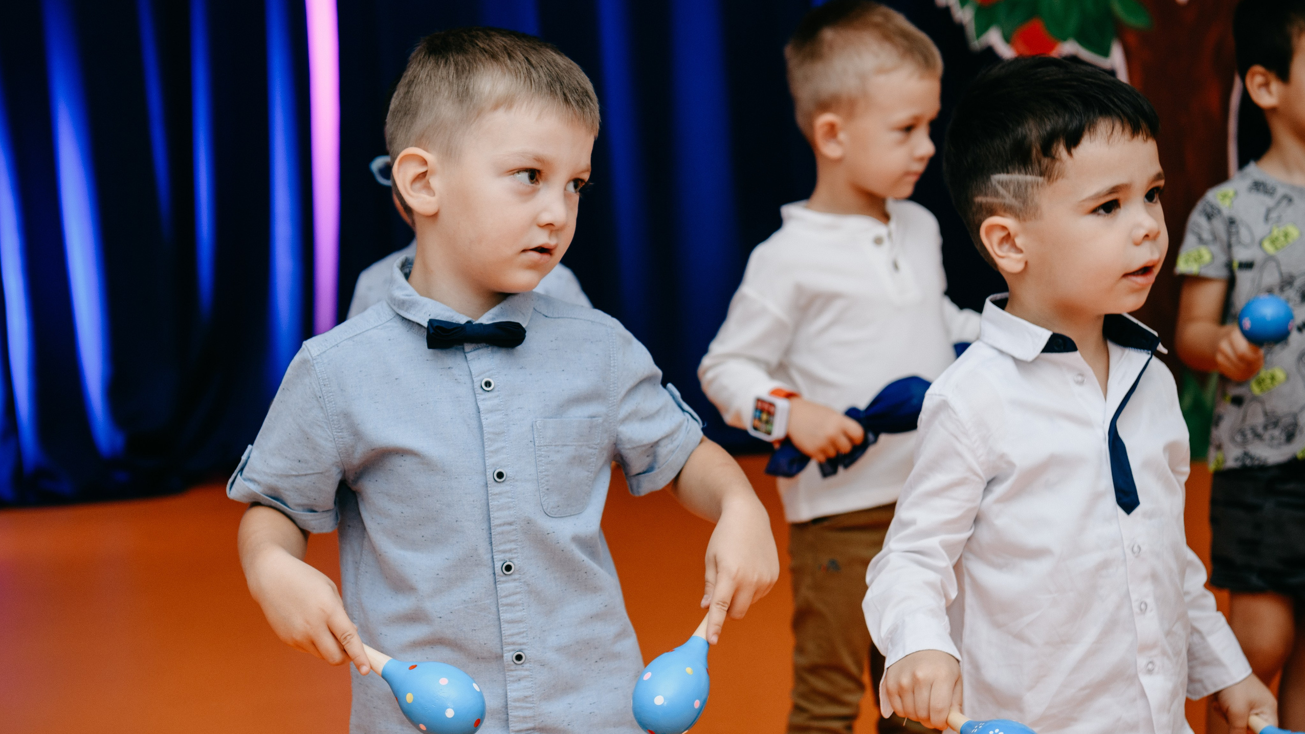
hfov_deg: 29.7
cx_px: 519
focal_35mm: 71
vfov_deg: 17.0
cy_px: 403
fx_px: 2457
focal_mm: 56
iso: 250
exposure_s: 1/160
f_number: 4
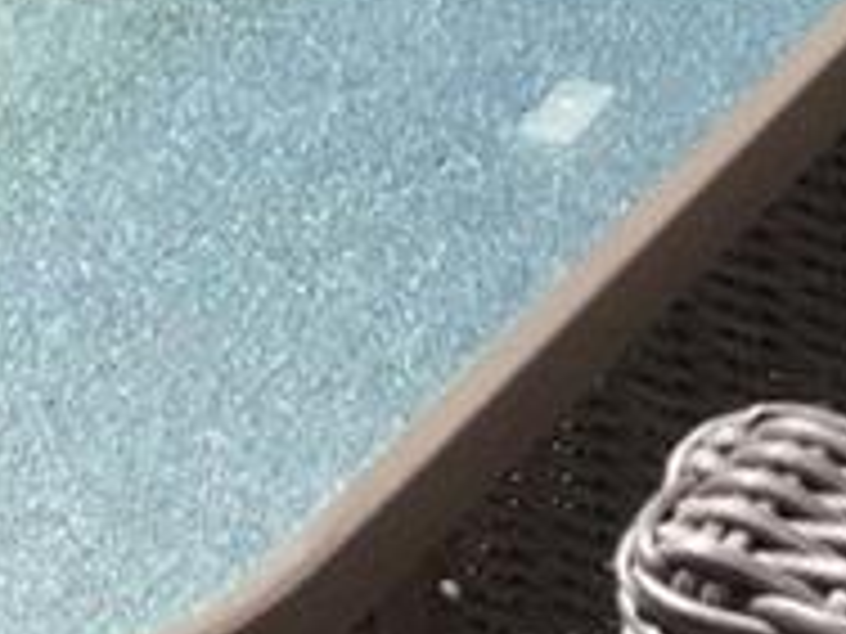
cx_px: -68
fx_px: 5646
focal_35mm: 231
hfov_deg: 8.5
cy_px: -1857
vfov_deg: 5.6
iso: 32
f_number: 2.2
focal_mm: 4.15
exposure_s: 1/1236
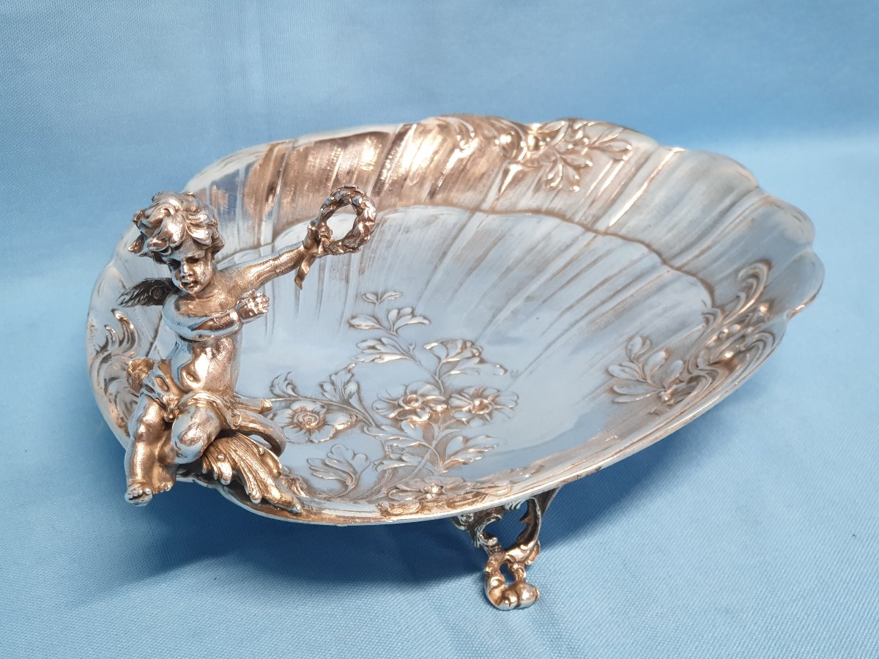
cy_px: 330
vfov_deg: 28.0
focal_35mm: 52
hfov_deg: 36.8
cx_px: 440
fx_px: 1320
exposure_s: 1/20
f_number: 2.4
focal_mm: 6
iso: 200
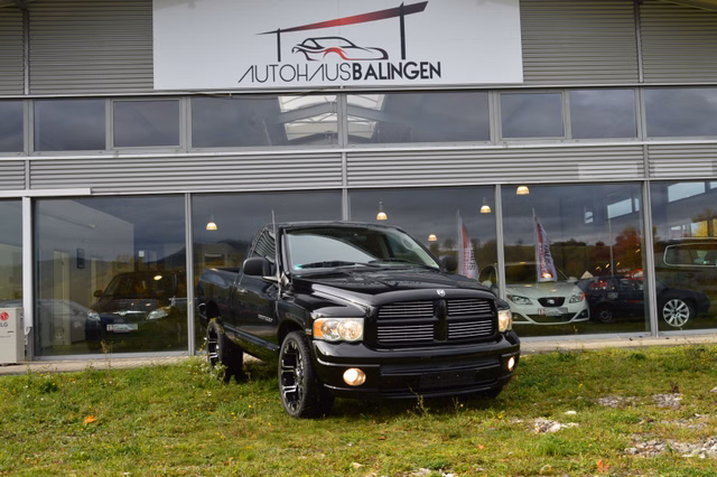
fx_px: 746
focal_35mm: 38
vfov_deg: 35.5
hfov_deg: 51.3
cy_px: 238
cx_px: 358
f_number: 10
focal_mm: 25
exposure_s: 1/200
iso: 400
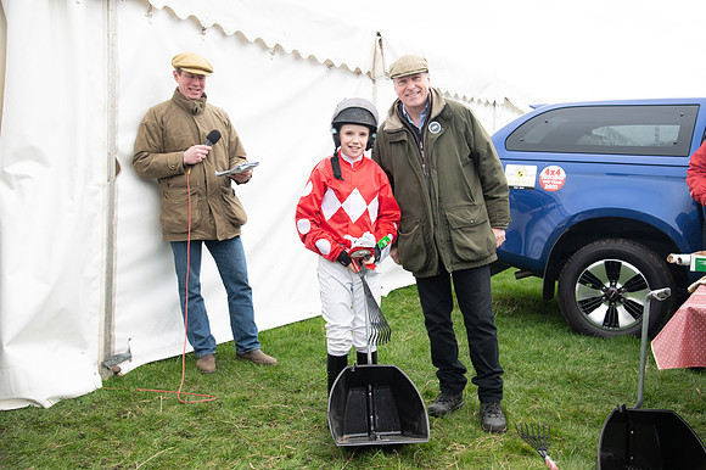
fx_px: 745
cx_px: 353
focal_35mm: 38
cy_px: 235
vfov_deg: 35.0
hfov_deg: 50.7
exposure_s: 1/125
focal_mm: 38
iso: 200
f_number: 5
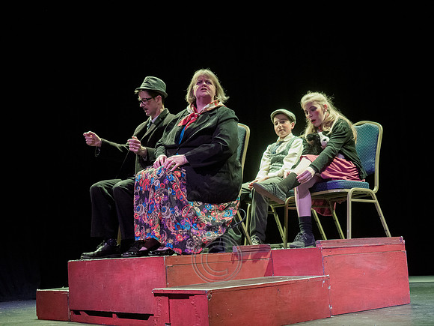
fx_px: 652
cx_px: 217
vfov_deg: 28.0
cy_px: 163
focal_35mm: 52
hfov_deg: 36.8
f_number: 2.8
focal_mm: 26
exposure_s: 1/60
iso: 1600
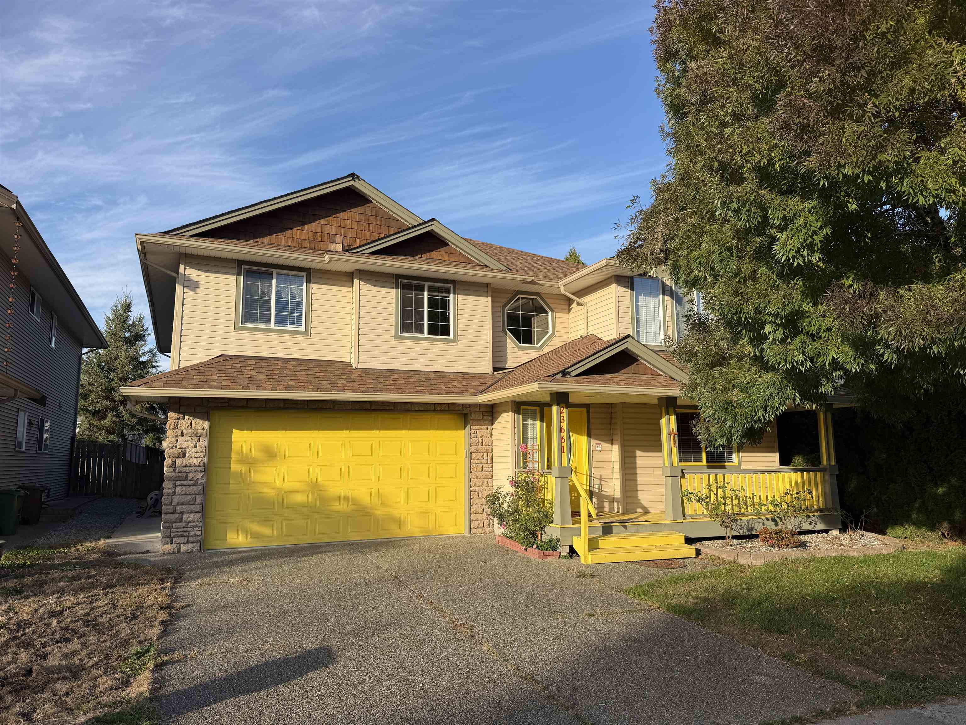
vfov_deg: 56.8
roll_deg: +0.9
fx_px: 670
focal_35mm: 24
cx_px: 483
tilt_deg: +8.7
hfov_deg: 71.6
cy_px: 362
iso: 80
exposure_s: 1/2525
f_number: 1.78
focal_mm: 6.76
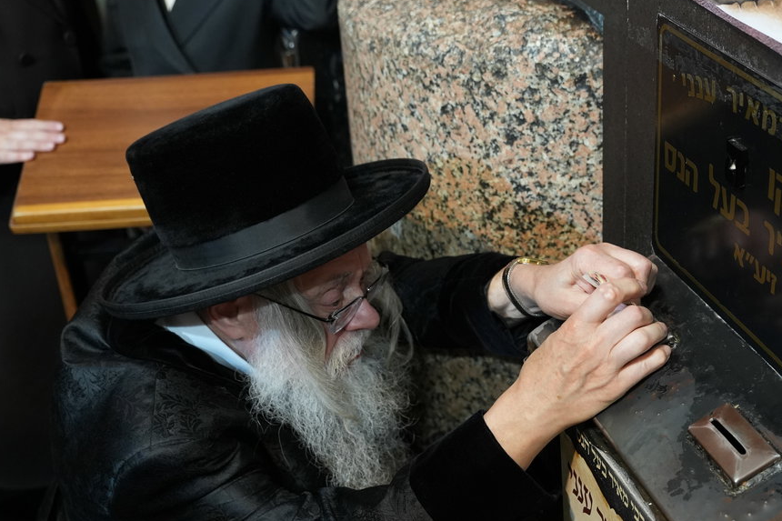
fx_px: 1263
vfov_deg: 23.3
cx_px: 509
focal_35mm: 58
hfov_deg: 34.2
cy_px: 323
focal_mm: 35.7
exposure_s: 1/125
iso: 2500
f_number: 3.5
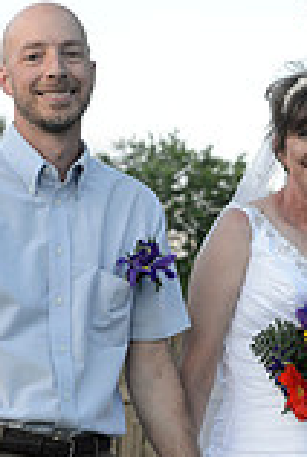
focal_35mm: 142
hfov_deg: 9.7
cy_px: 451
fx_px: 1808
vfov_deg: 14.2
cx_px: 264
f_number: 5.6
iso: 400
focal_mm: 50
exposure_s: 1/250
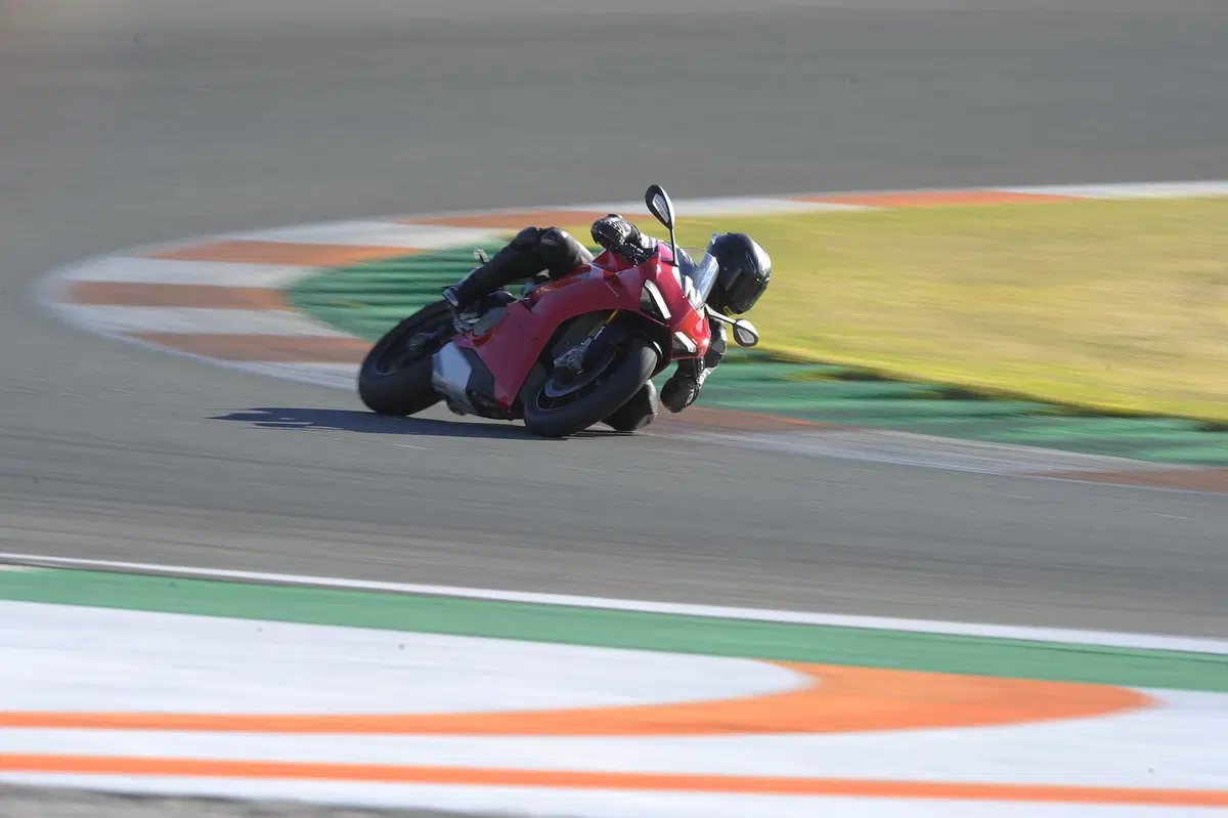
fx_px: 13638
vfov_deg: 3.4
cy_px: 409
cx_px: 614
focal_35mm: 400
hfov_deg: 5.2
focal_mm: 400
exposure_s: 1/60
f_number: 13
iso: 100
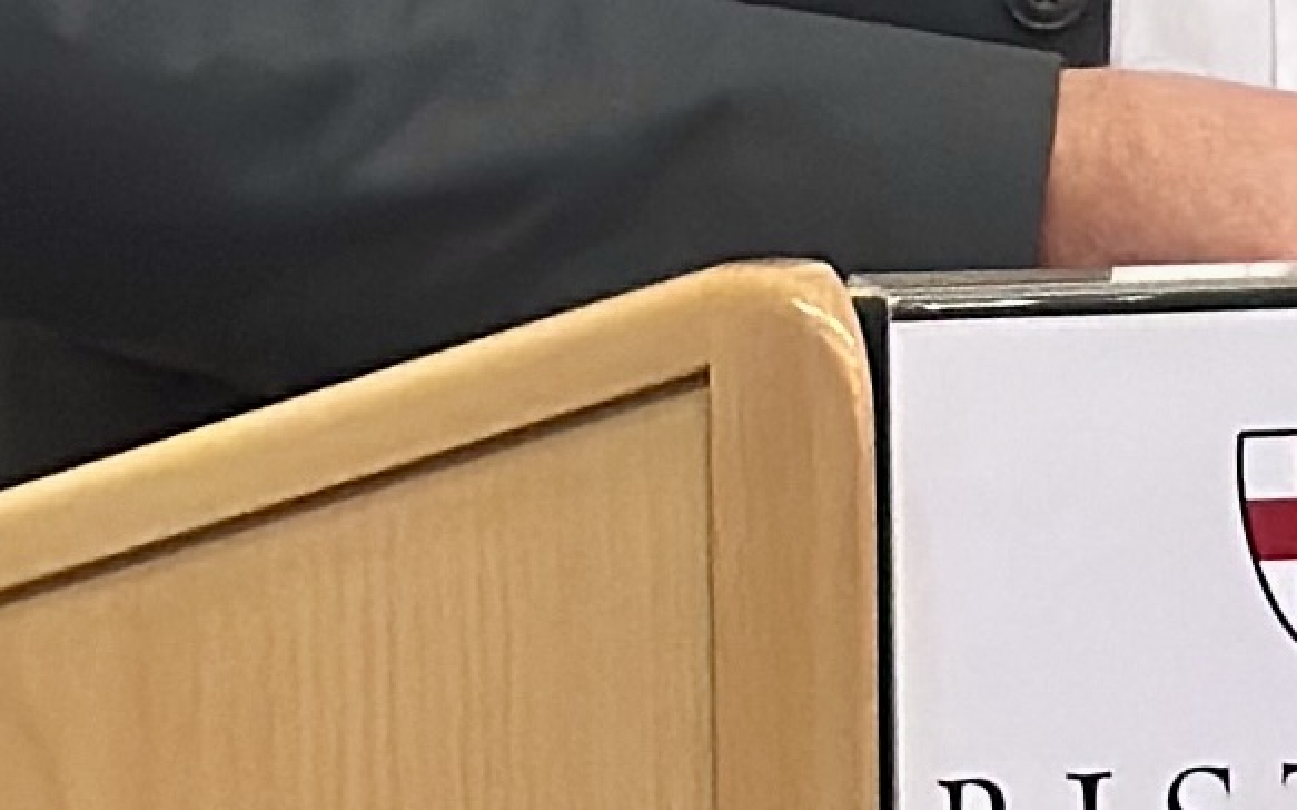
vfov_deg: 6.8
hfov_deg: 11.4
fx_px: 6467
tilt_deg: -4.4
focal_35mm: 183
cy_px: -1142
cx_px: 1161
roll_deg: +0.5
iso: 250
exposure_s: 1/33
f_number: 1.78
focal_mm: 6.86
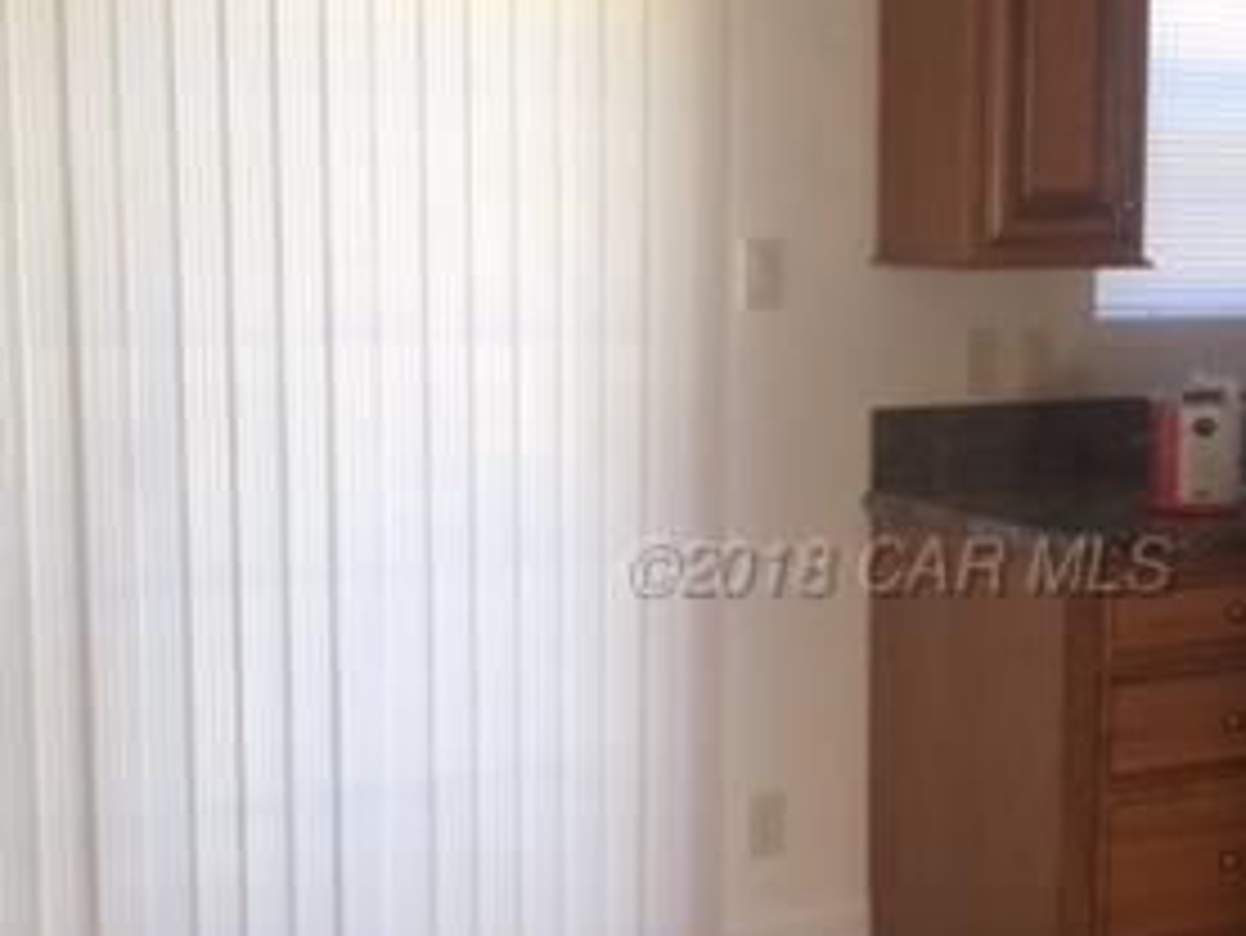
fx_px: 2413
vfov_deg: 21.9
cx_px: 895
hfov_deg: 28.6
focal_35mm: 67
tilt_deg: -9.1
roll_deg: -0.7
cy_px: 562
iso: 32
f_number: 2.2
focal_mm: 4.15
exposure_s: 1/30
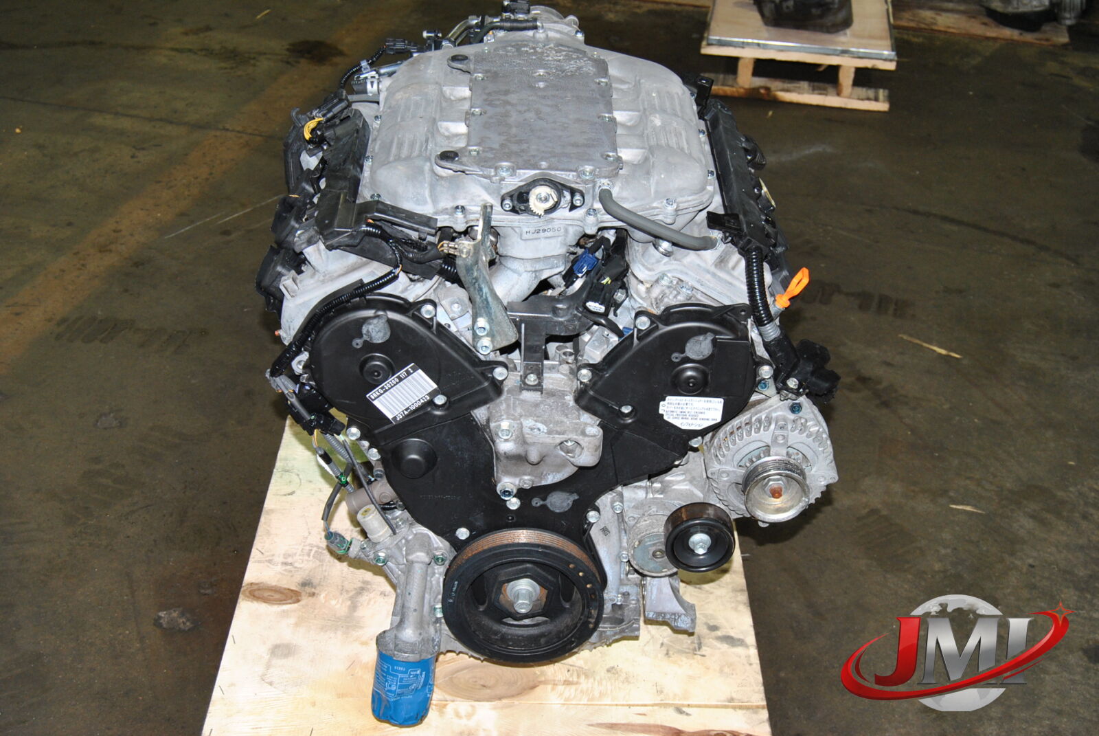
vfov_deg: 28.2
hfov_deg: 41.1
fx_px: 1467
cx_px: 550
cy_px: 368
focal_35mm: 48
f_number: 6.3
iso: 400
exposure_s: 1/200
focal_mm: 32
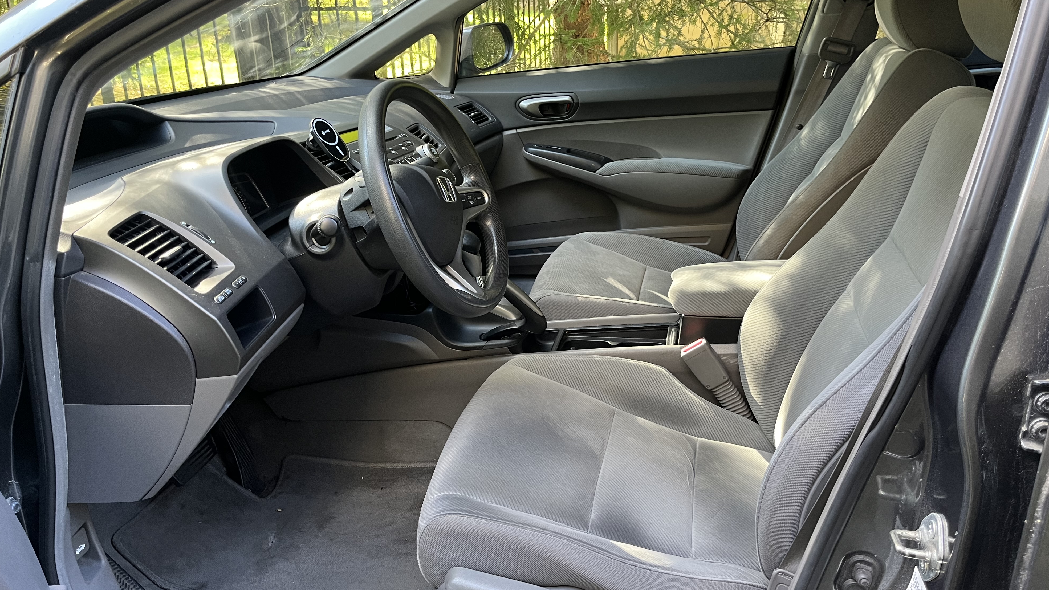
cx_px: 518
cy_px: 252
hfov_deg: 66.1
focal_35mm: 29
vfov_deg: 40.1
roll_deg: +1.8
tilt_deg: -18.2
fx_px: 807
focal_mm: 5.1
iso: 125
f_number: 1.6
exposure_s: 1/95
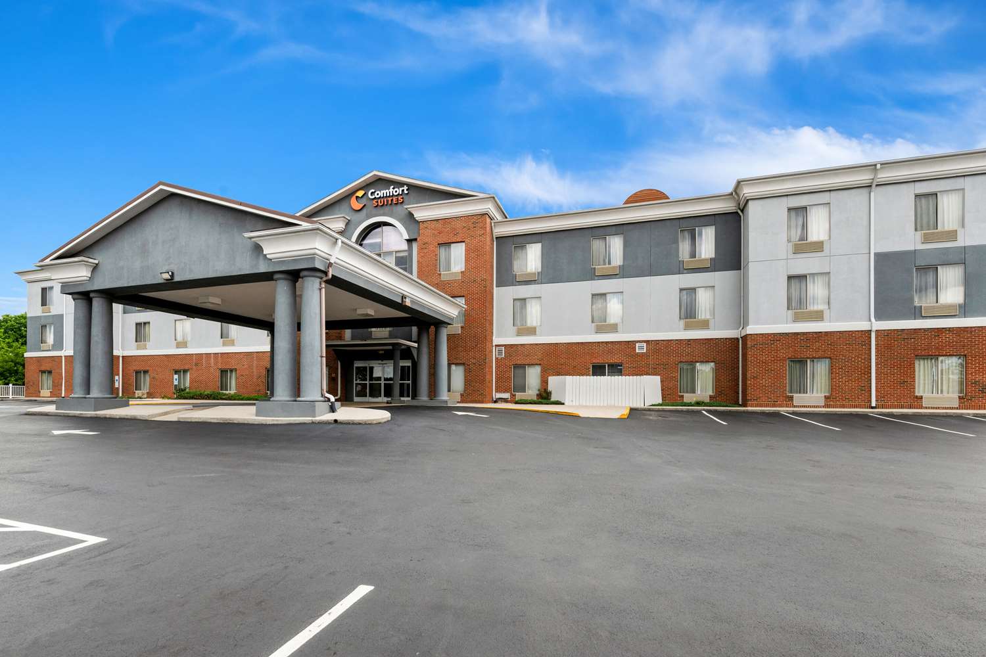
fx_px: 383
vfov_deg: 81.2
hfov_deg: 104.3
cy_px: 328
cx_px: 493
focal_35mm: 14
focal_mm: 14
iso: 250
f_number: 8
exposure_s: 1/200
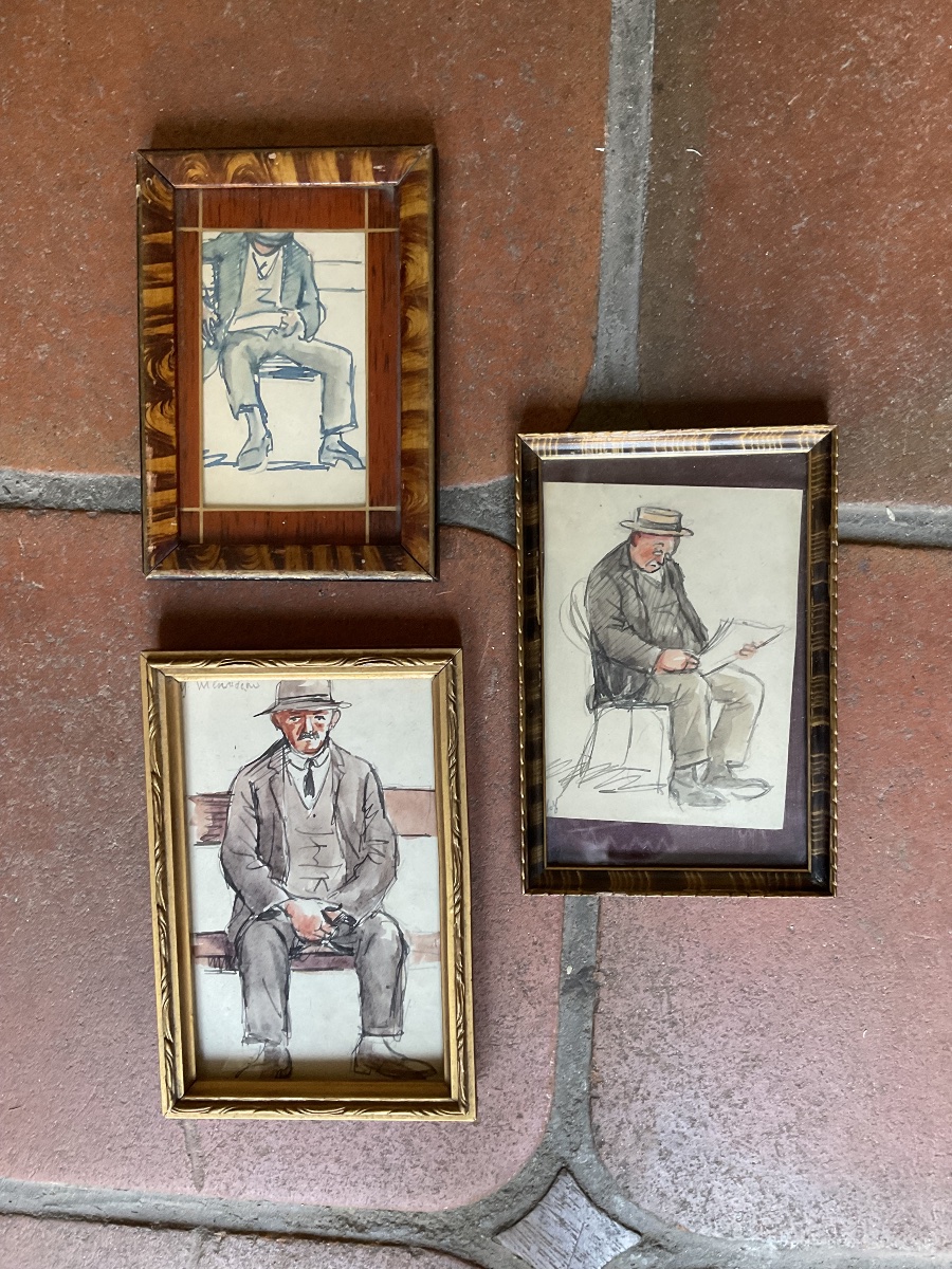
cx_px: 476
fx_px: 1063
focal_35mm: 29
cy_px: 634
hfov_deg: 48.2
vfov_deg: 61.7
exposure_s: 1/60
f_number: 1.8
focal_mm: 3
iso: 125
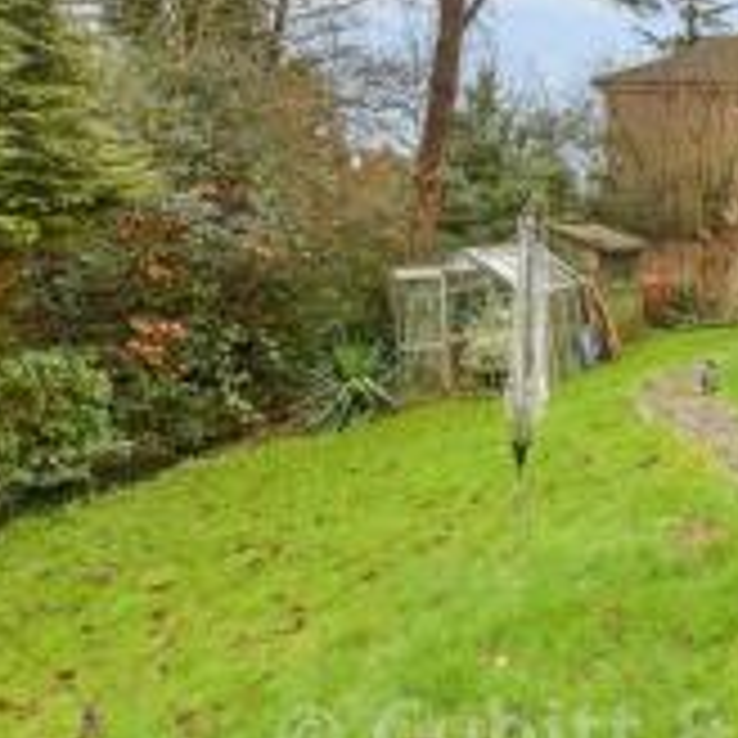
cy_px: 245
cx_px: 972
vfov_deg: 44.3
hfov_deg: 32.8
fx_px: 892
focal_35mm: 37
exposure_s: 1/50
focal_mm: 10
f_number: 8
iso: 160
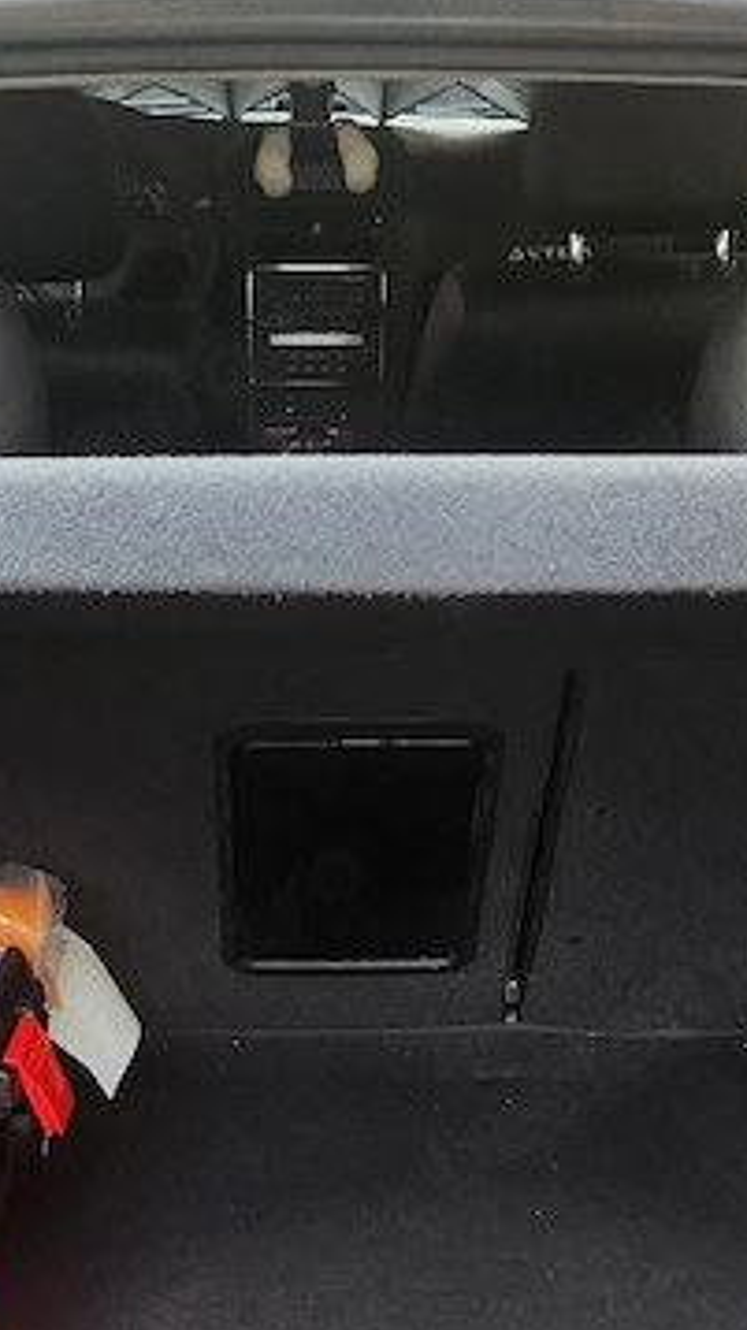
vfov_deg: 35.7
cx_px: 305
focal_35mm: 56
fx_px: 1975
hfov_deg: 21.4
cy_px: 1115
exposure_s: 1/101
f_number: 1.8
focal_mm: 5.4
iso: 160
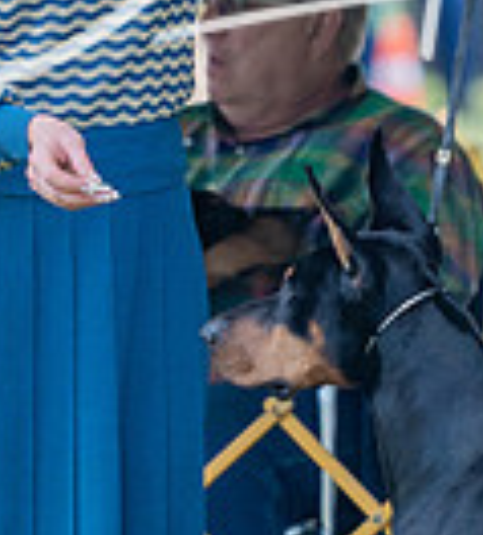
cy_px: 56
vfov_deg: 1.6
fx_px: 18838
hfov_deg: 1.5
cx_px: 459
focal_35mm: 1130
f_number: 2.8
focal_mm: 200
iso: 160
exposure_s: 1/800
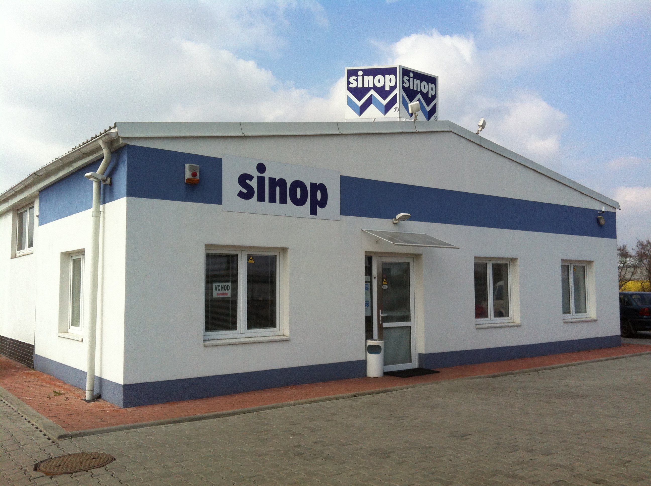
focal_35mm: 35
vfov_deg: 40.6
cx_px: 326
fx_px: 657
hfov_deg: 52.7
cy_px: 243
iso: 80
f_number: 2.8
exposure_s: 1/1588
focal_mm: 3.85
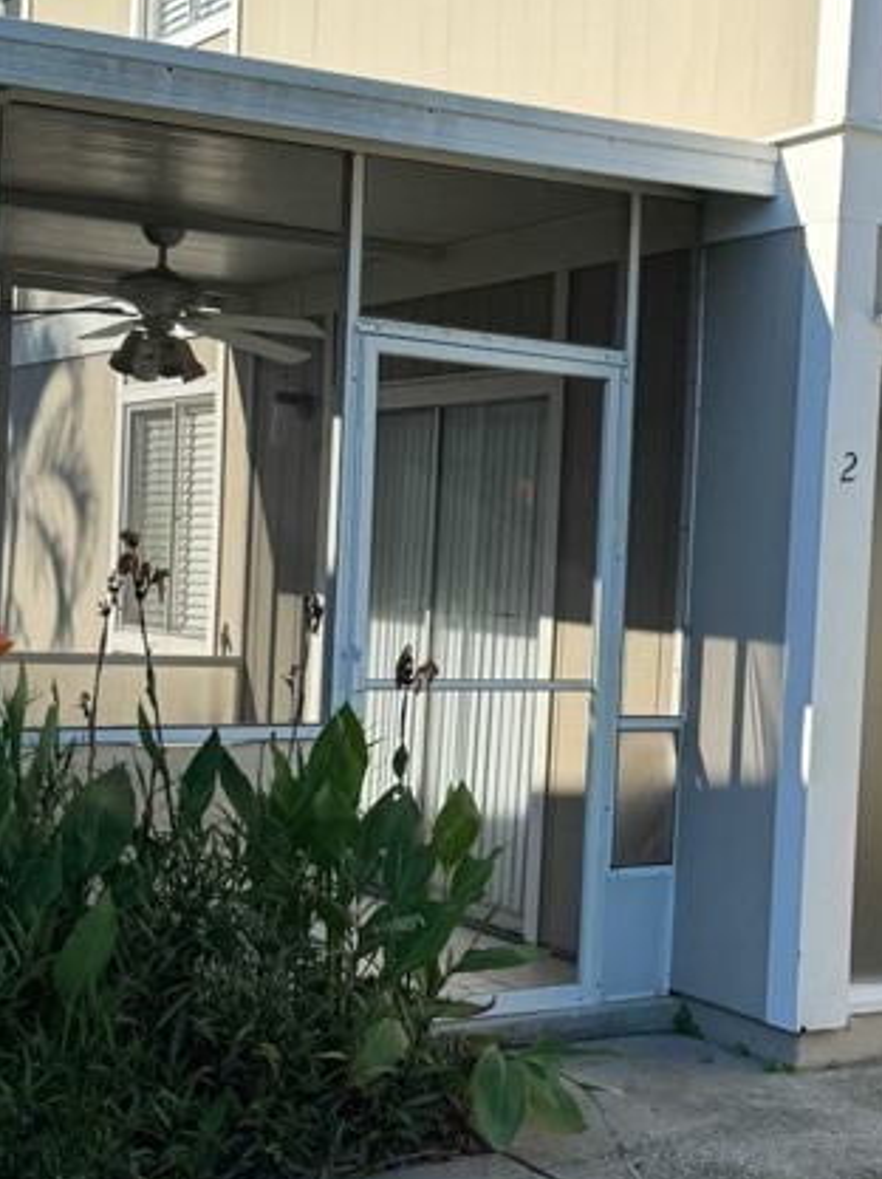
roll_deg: -2.9
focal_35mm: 59
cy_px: 633
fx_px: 2007
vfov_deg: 32.7
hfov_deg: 24.5
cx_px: 673
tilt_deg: -1.8
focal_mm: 6.76
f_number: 1.78
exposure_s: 1/2415
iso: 80
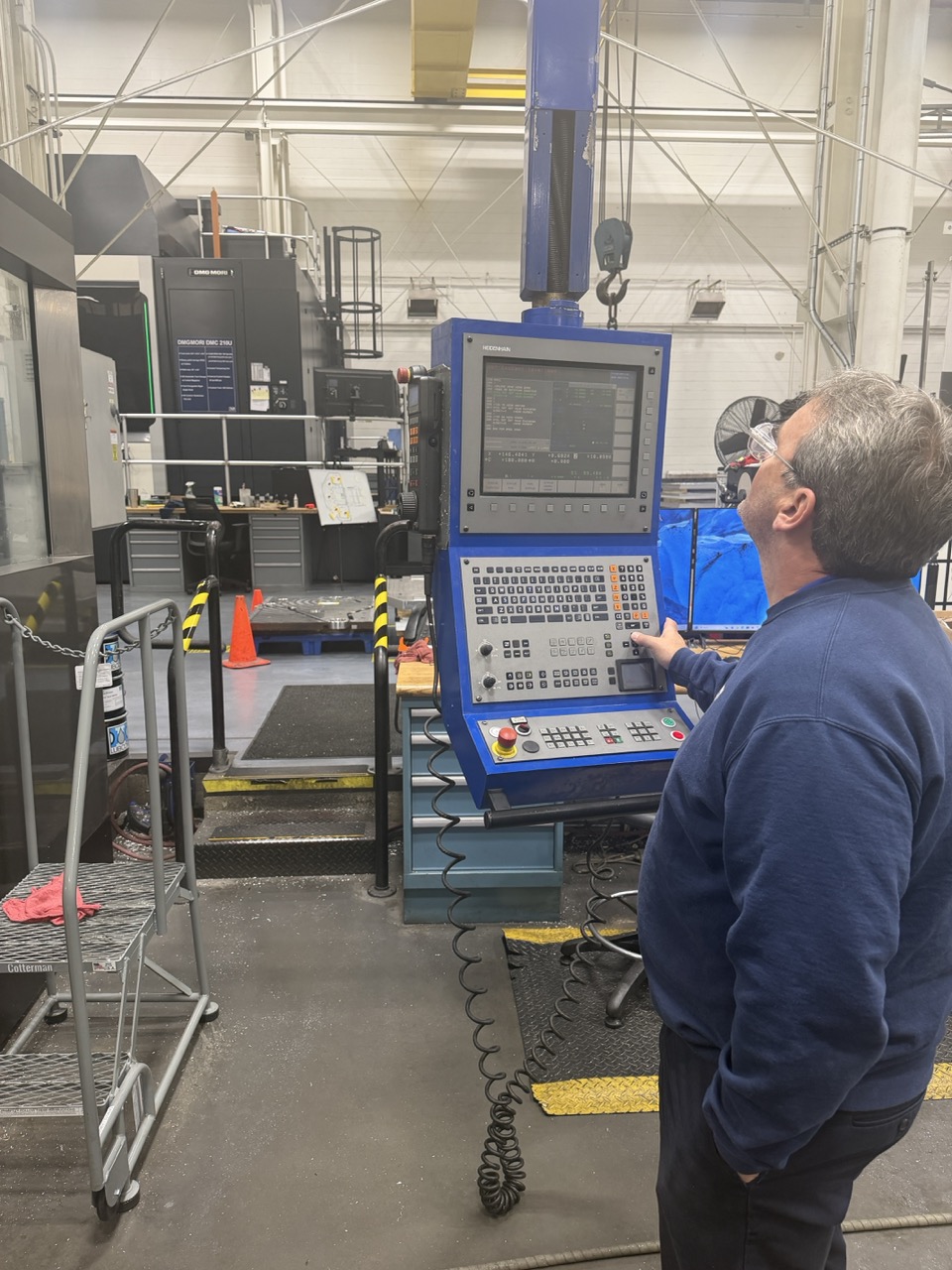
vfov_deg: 71.6
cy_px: 635
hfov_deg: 56.8
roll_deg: -0.2
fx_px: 880
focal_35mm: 24
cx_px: 476
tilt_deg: -10.3
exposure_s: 1/121
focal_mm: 6.76
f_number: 1.78
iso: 160
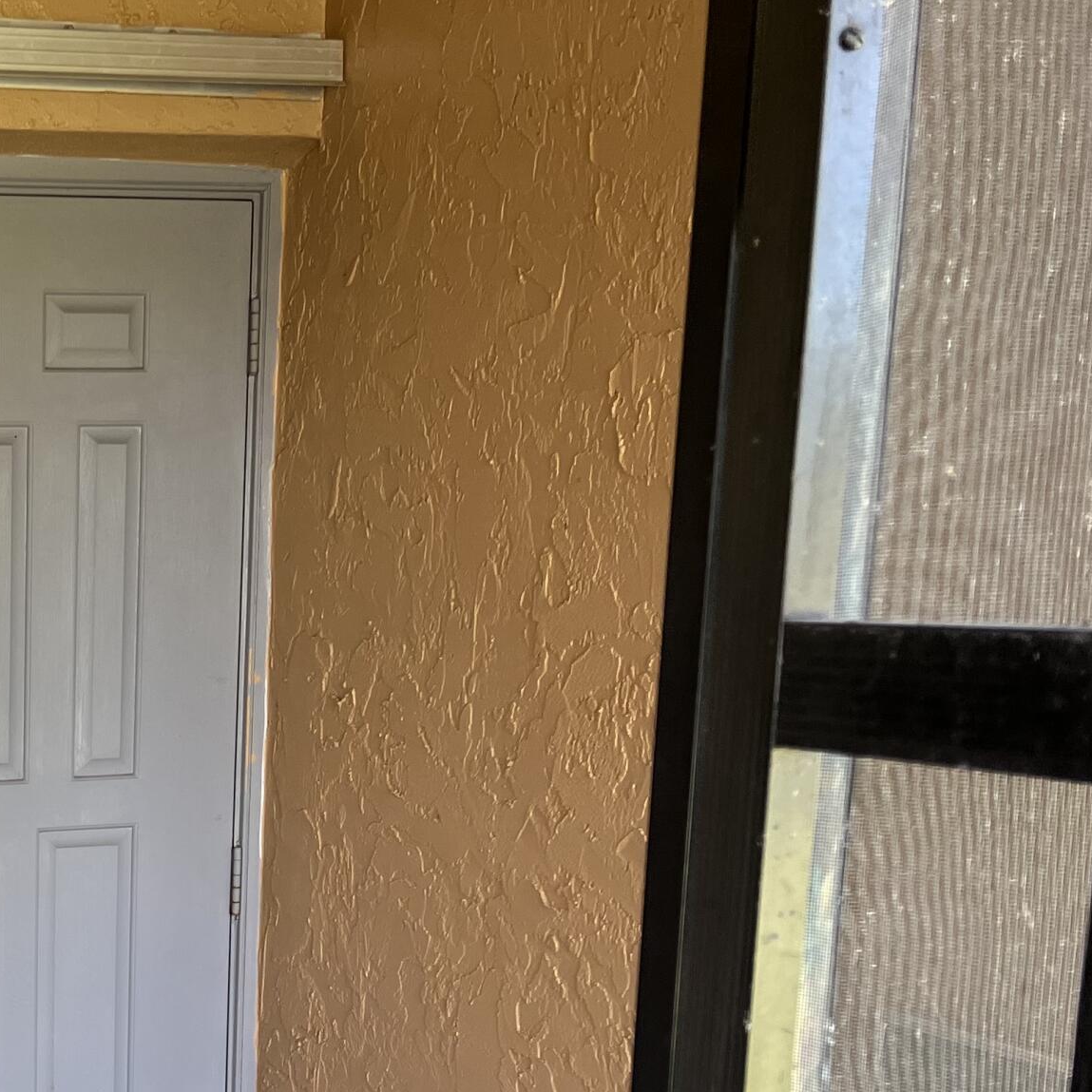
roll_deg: +1.7
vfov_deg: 27.4
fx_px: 2141
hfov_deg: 25.5
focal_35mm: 60
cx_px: -241
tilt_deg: -11.0
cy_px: 1022
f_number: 1.5
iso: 64
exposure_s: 1/120
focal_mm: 5.7
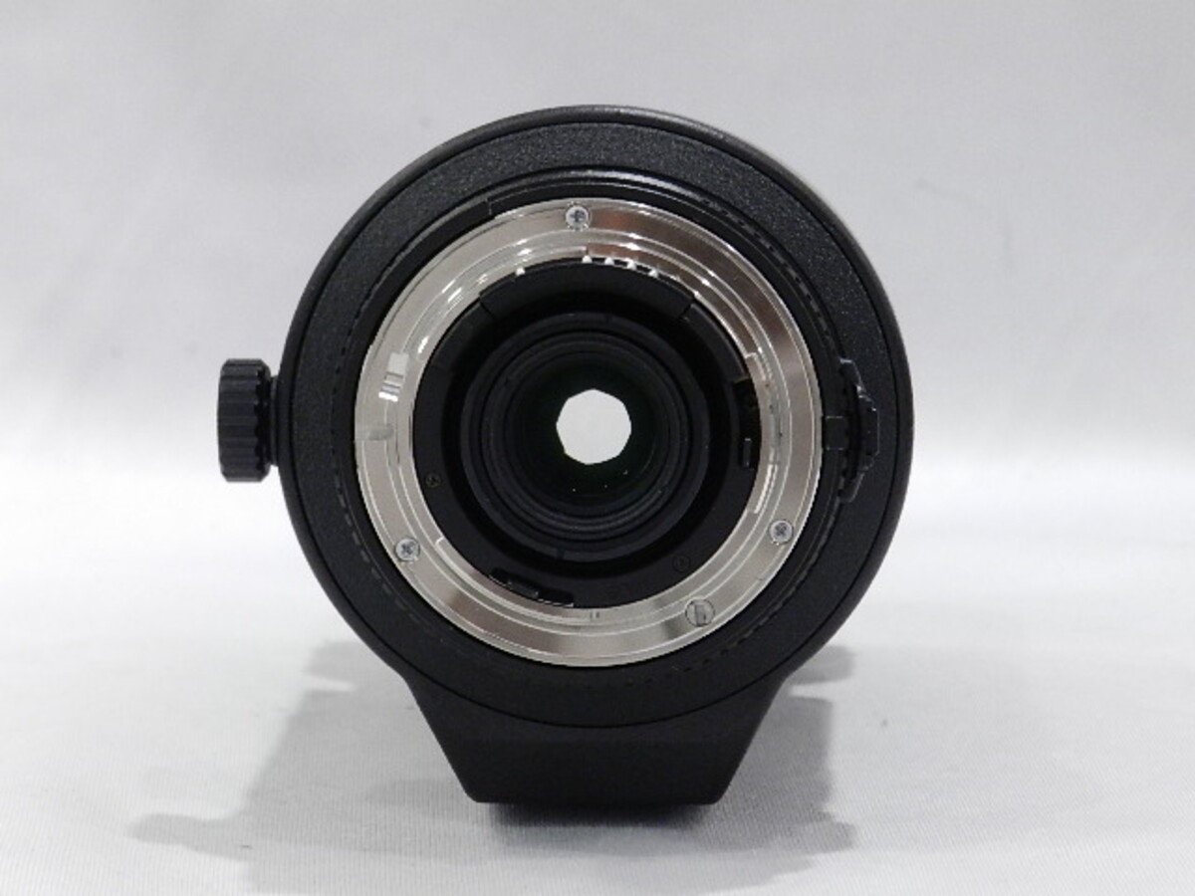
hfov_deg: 13.6
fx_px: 5006
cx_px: 598
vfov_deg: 10.2
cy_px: 448
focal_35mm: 145
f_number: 5.1
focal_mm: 25.7
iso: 800
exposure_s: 1/40
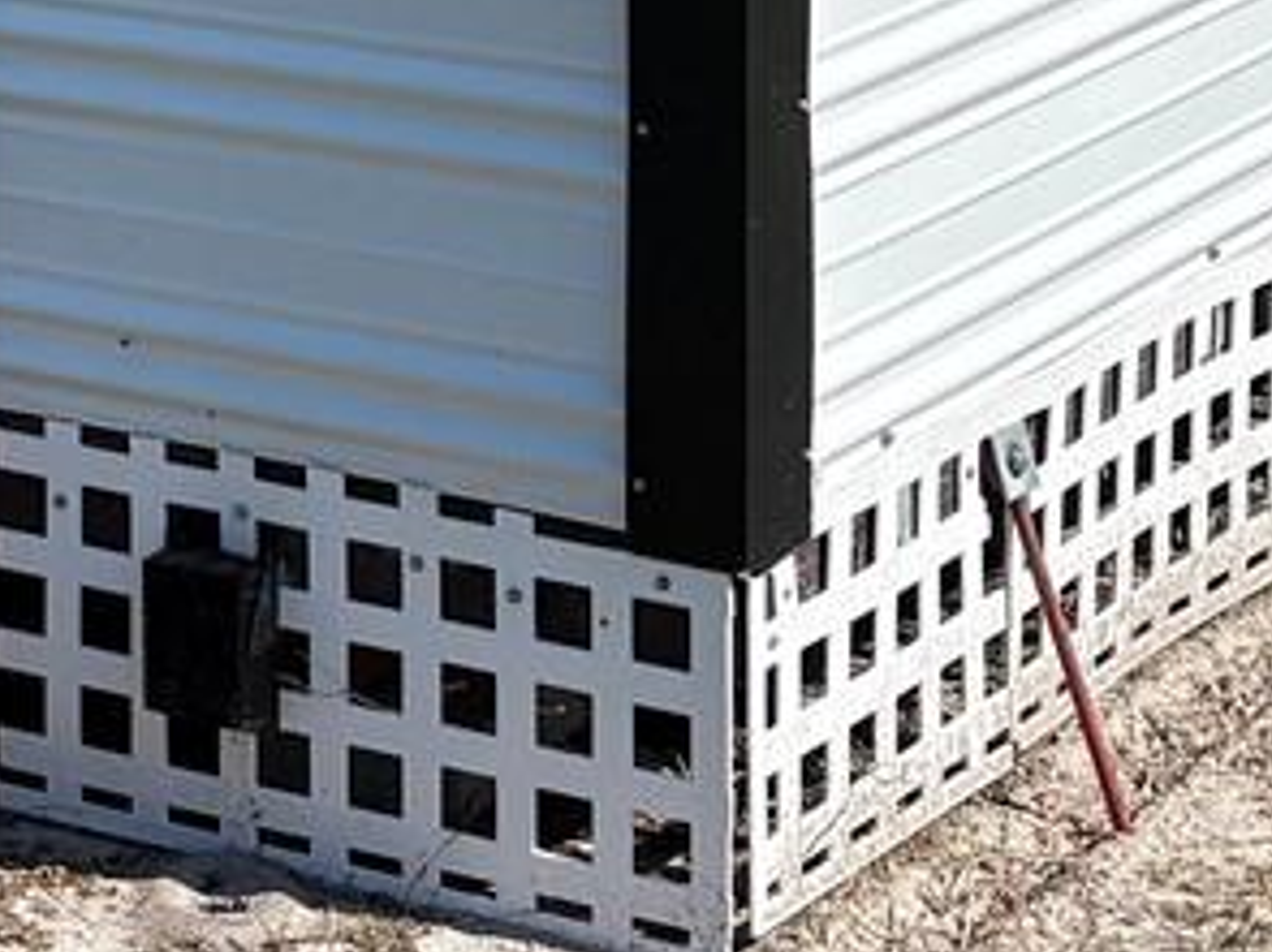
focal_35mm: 141
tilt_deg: -4.9
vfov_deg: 10.1
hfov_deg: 13.7
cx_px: -194
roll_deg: +0.4
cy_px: -556
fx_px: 5179
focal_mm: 5.96
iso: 50
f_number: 1.6
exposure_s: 1/5348
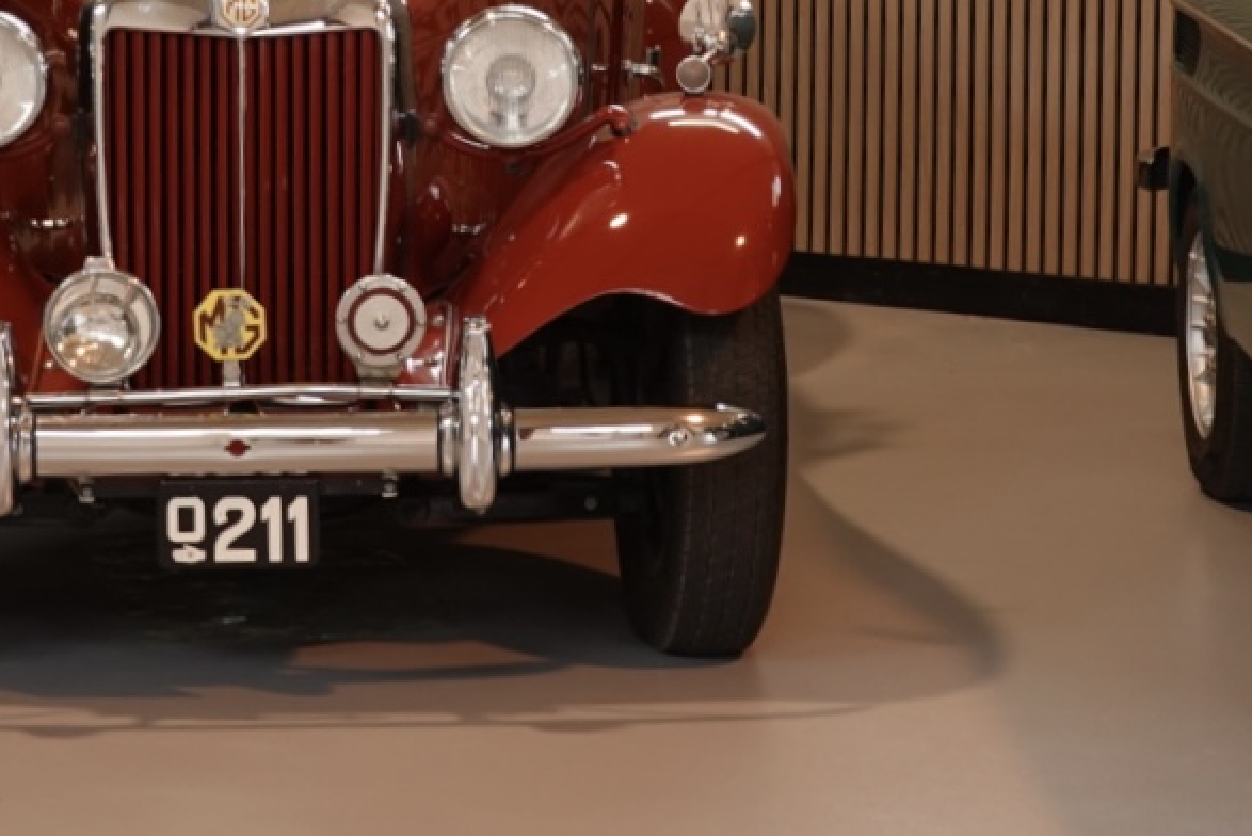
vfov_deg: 10.8
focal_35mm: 125
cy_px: -69
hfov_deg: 16.4
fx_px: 4349
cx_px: 526
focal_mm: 17.88
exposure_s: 1/20
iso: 125
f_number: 4
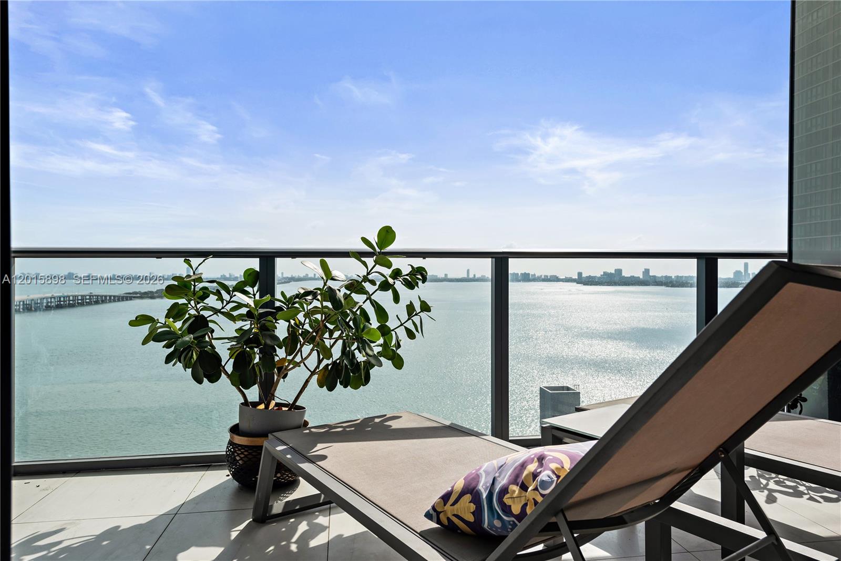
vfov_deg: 53.1
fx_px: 561
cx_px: 420
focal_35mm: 24
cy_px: 280
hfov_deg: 73.7
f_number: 8
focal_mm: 24
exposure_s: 1/400
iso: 100
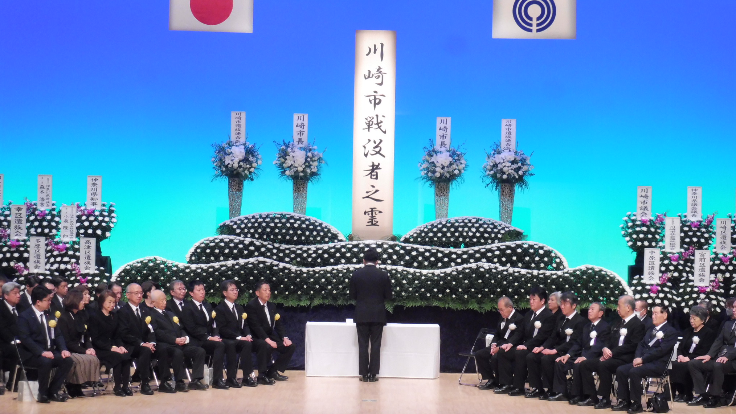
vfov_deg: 12.2
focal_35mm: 99
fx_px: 1932
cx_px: 371
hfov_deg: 21.6
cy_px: 194
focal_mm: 16.1
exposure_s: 1/40
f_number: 5.2
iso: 400
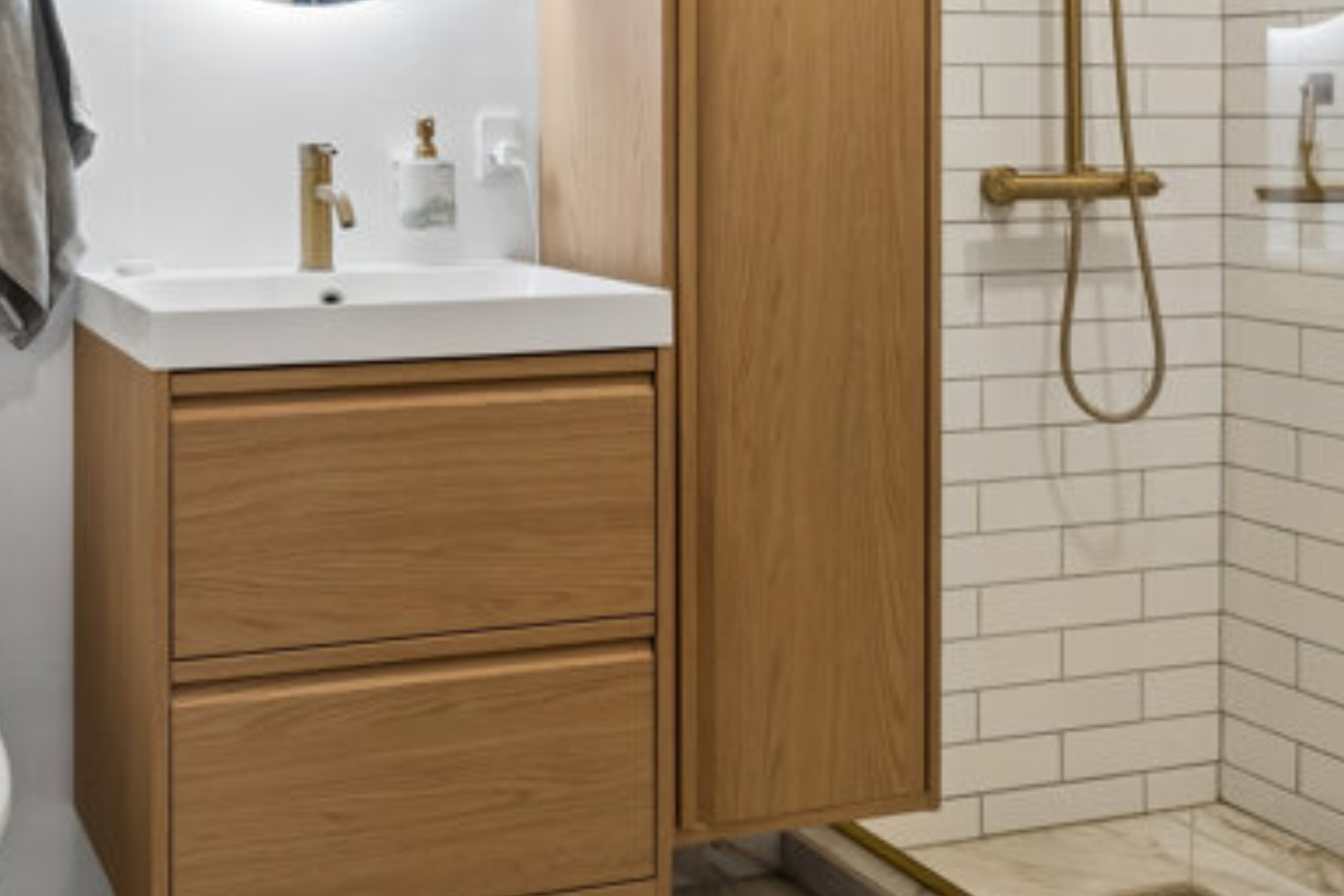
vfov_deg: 25.6
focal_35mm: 52
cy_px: 142
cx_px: 318
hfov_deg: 37.4
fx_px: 1925
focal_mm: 16.5
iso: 200
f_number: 8
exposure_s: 1/3.33
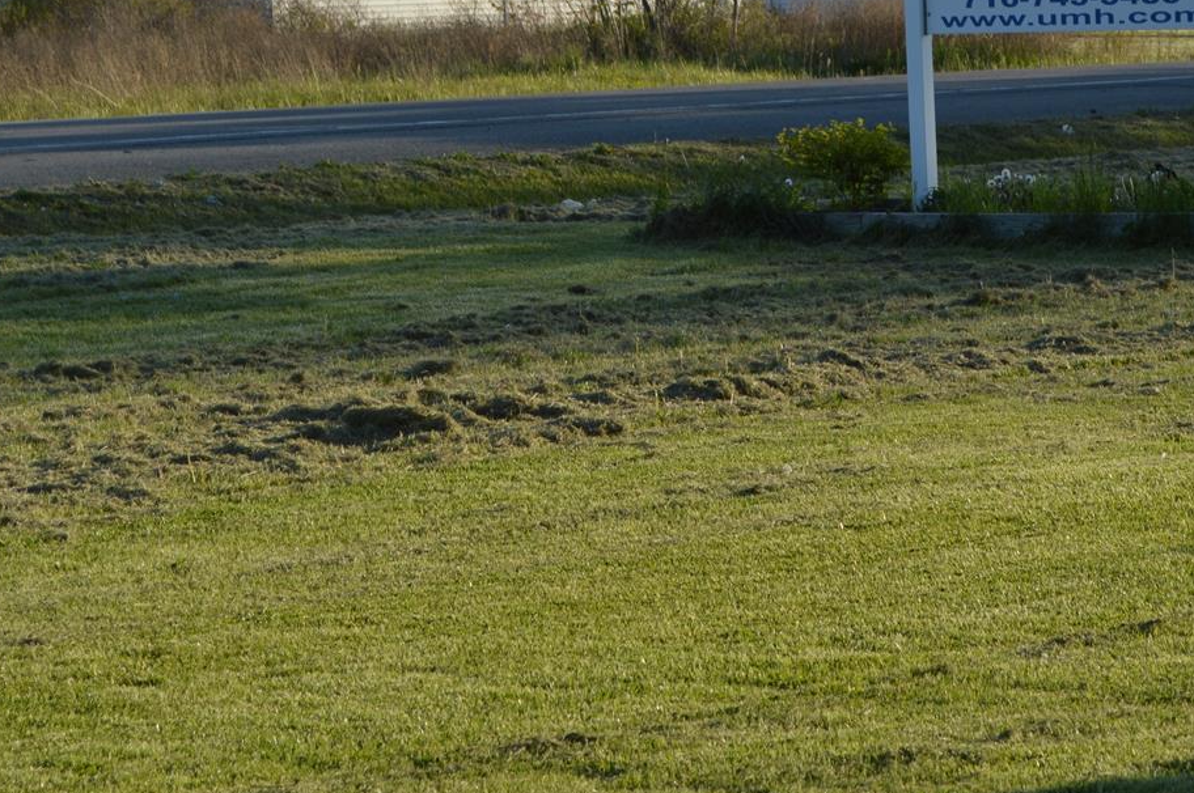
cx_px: 883
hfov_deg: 11.7
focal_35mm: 176
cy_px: 99
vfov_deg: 7.8
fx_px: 5831
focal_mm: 50
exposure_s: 1/200
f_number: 7.1
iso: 100
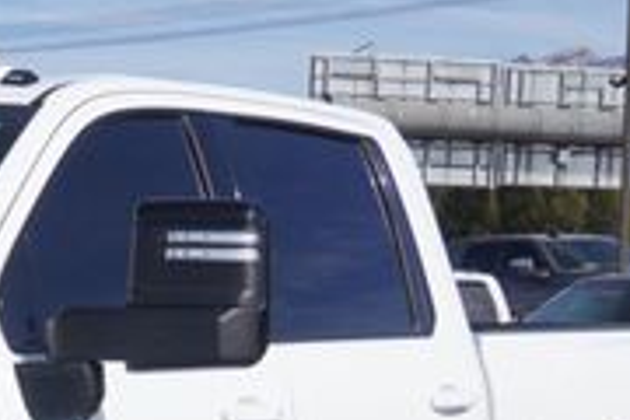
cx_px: -266
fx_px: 2708
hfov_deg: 12.7
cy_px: 662
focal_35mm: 155
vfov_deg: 8.6
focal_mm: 29
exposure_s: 1/250
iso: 100
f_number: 9
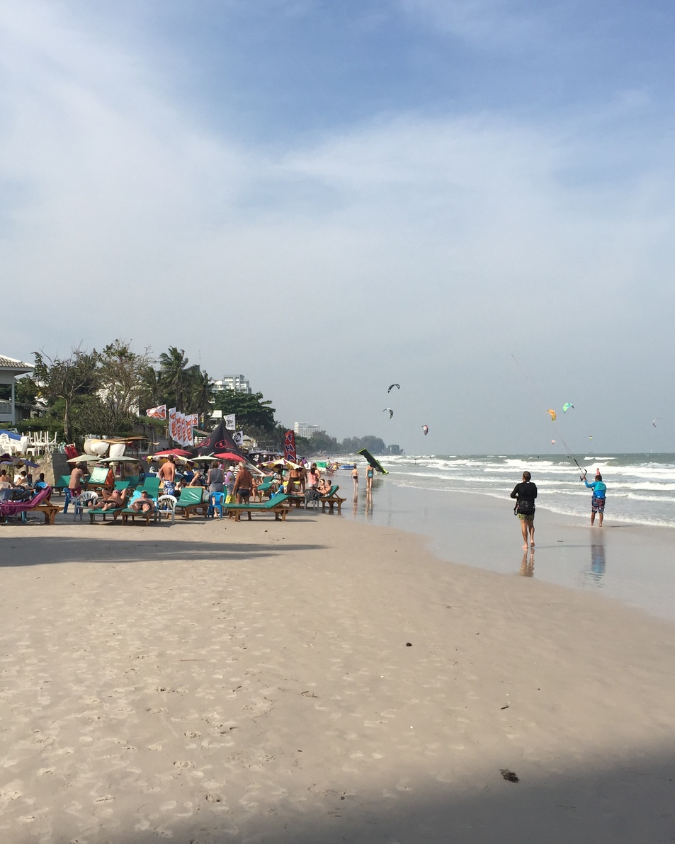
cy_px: 421
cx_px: 299
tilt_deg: +2.5
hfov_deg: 39.1
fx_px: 949
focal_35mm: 38
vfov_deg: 47.9
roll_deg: +0.6
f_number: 2.2
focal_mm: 4.15
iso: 32
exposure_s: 1/2825
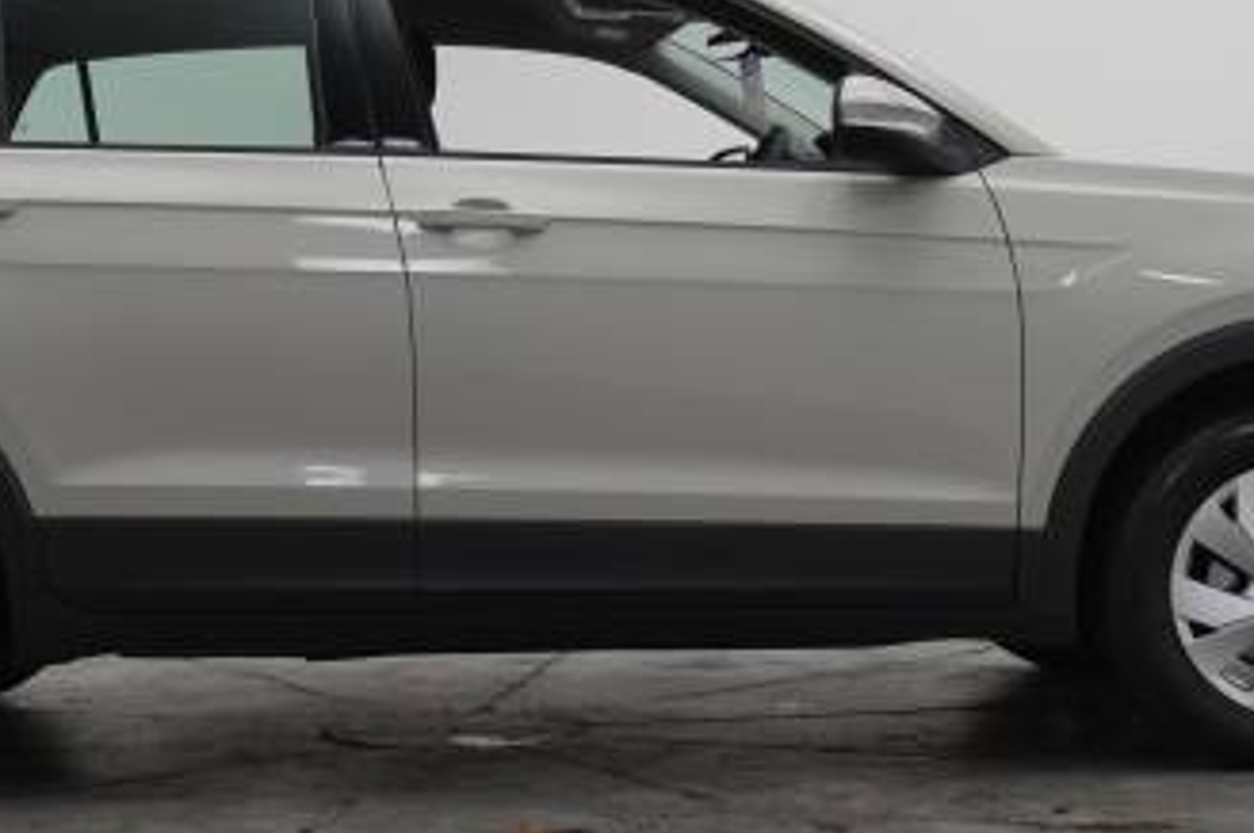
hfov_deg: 24.8
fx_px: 2853
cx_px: 520
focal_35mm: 82
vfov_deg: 16.6
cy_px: 313
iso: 1250
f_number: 4.5
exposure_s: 1/200
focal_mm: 28
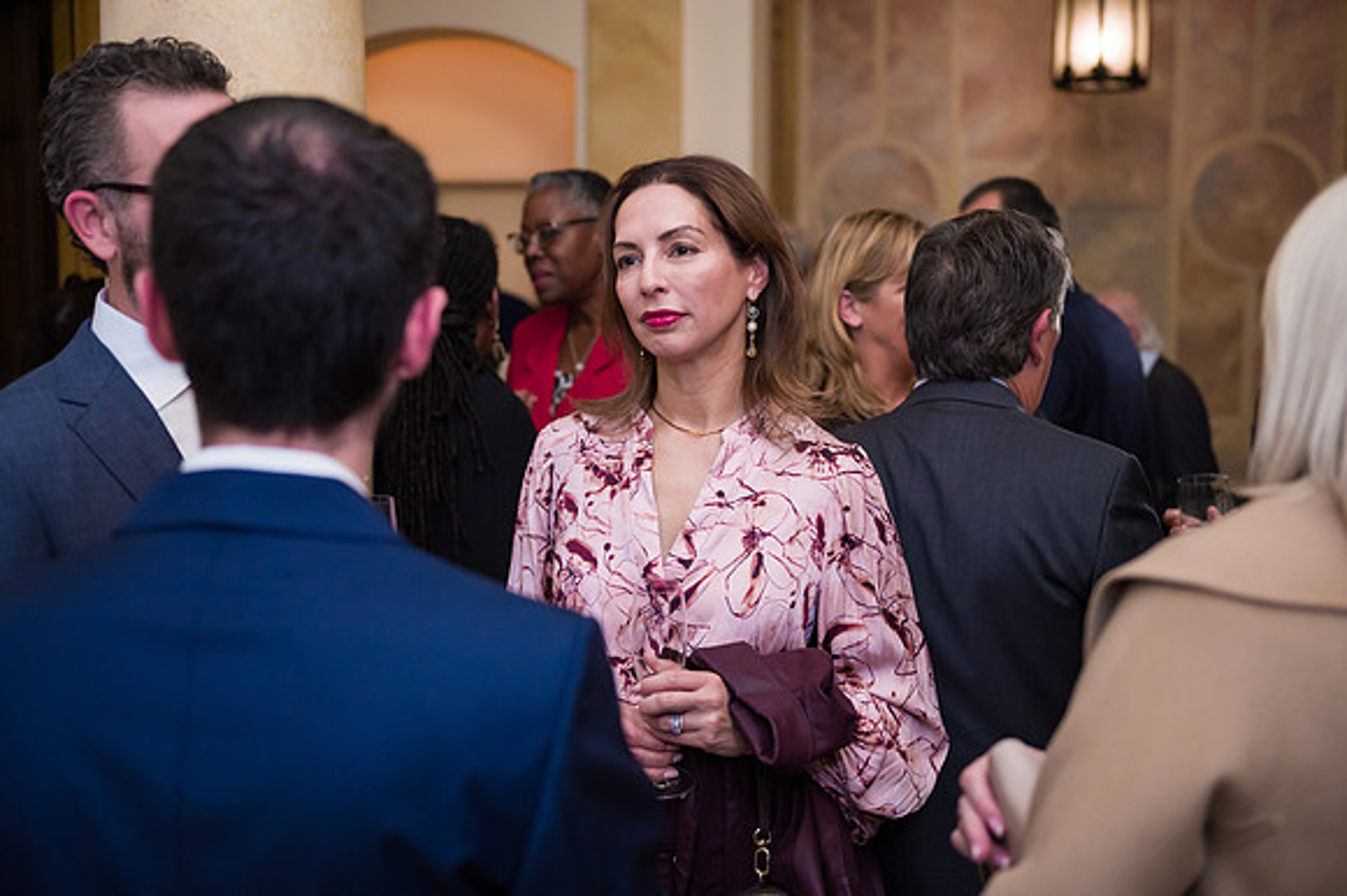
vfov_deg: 30.4
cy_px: 448
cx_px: 674
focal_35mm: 44
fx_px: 1652
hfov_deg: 44.4
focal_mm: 44
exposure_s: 1/200
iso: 1600
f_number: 3.2
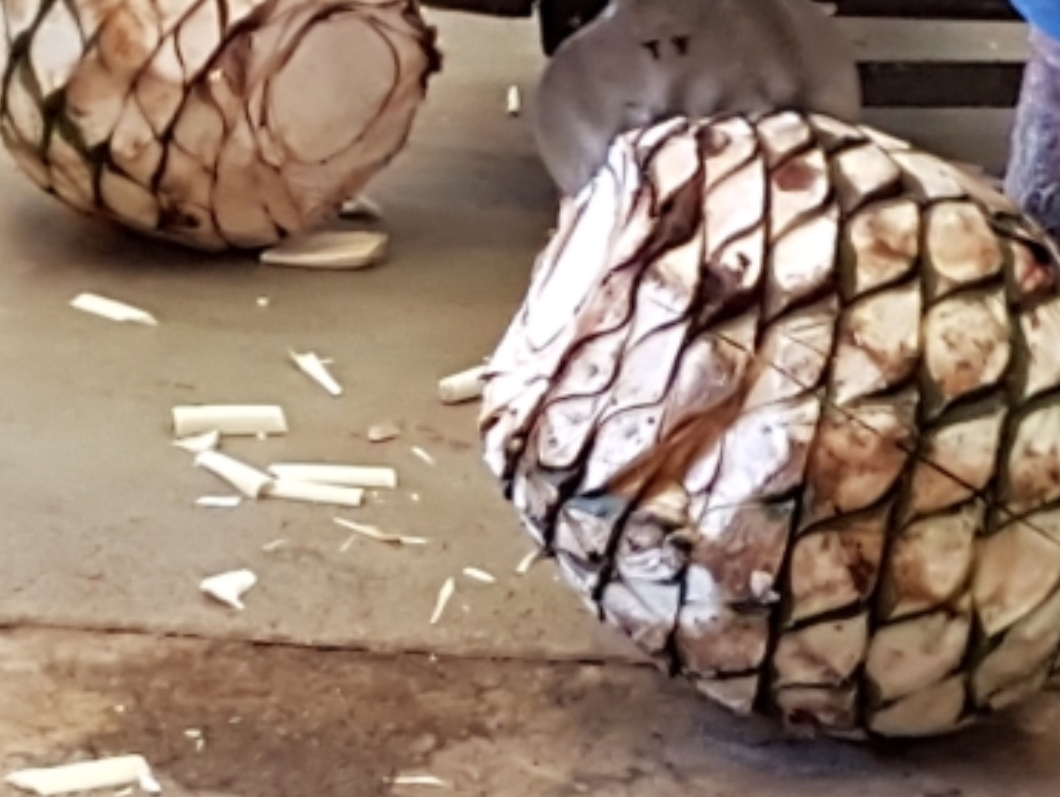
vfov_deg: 29.7
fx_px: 1502
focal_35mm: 49
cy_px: 413
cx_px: 589
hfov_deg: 38.8
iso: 200
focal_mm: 4.2
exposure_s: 1/33
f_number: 1.7
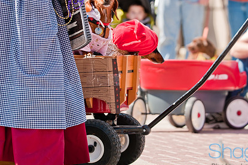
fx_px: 1327
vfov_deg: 7.1
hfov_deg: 10.7
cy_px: 66
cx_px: 131
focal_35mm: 193
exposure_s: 1/800
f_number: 4
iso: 200
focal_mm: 92
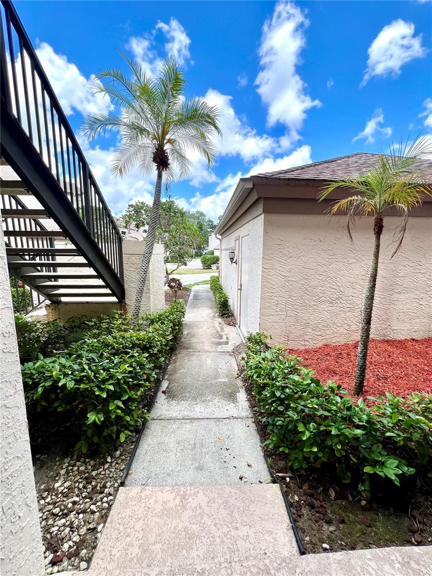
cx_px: 216
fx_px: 216
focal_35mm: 13
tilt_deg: -6.1
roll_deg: -0.9
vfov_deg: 106.2
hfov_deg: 89.9
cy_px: 288
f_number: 1.8
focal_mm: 1.57
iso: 32
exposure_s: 1/475
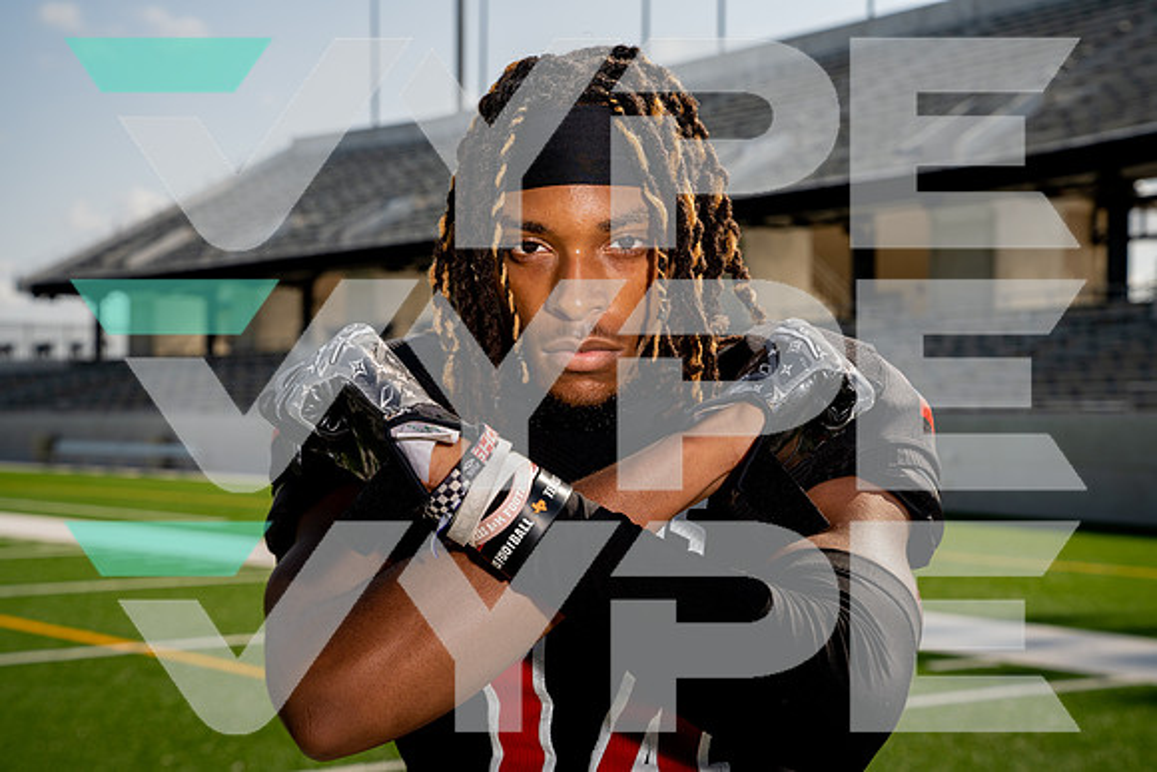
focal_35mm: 58
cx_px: 578
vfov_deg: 23.4
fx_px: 1864
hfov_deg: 34.5
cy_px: 386
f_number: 7.1
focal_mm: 58
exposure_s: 1/250
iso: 100
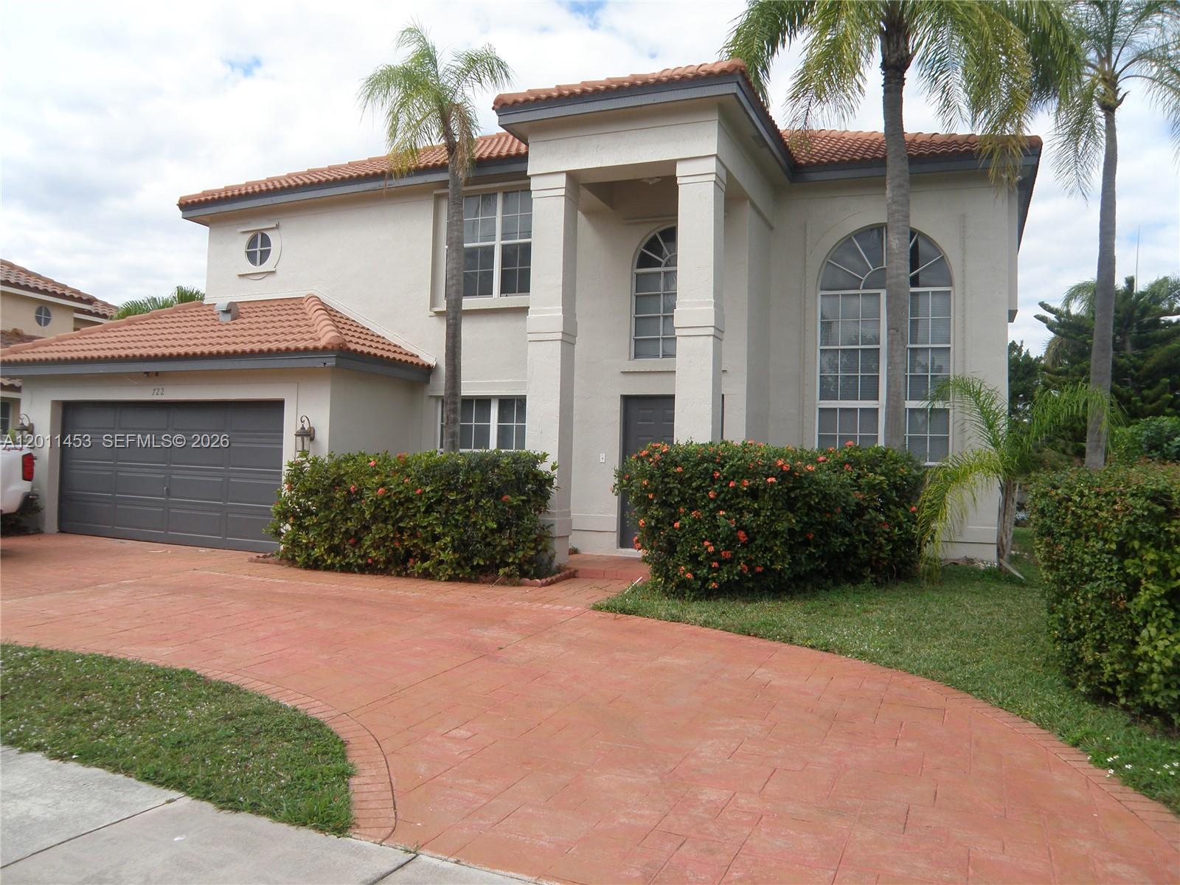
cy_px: 442
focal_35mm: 26
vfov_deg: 53.1
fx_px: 886
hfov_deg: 67.3
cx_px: 590
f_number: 2.8
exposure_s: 1/800
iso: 64
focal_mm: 4.6
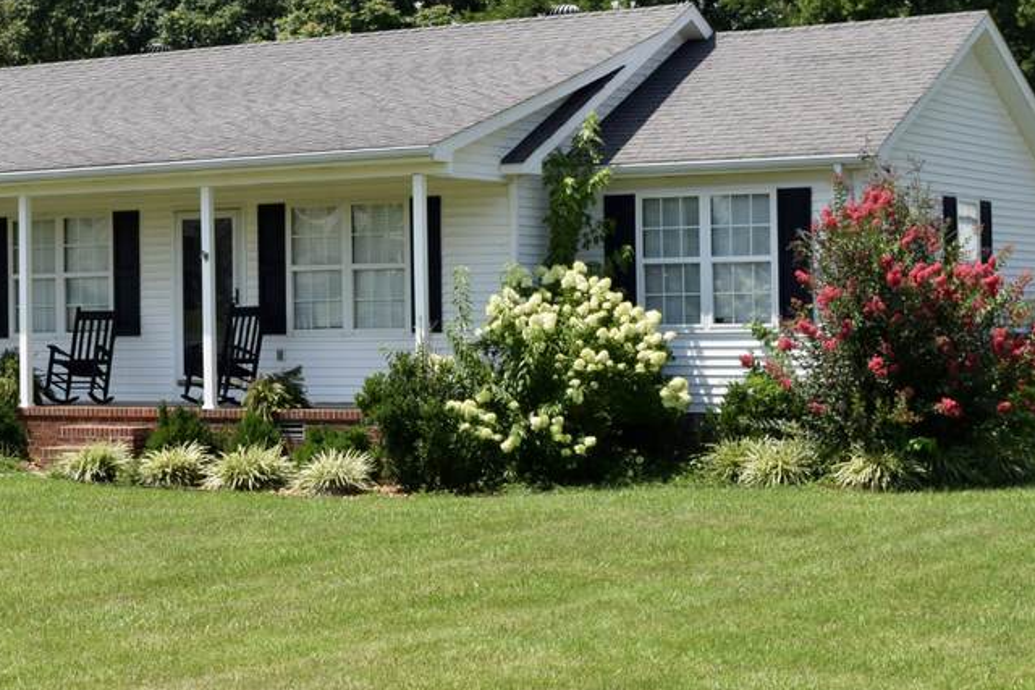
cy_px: 267
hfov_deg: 23.2
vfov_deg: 15.7
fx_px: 2502
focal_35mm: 87
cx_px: 299
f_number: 10
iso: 200
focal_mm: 29
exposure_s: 1/400
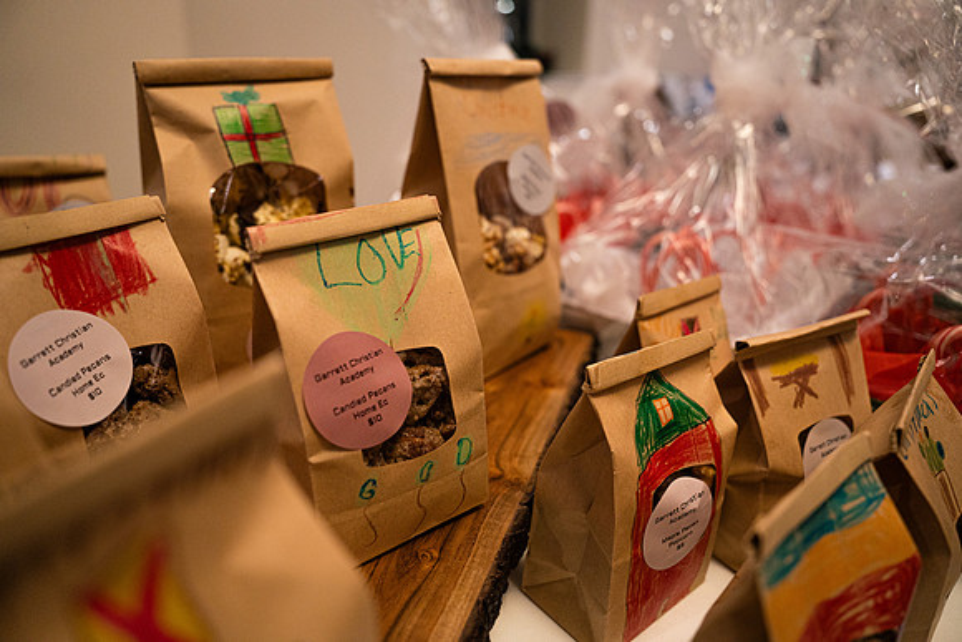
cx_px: 481
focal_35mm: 24
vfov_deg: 53.2
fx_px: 641
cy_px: 321
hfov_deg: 73.7
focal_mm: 24
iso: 800
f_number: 2.8
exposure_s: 1/200
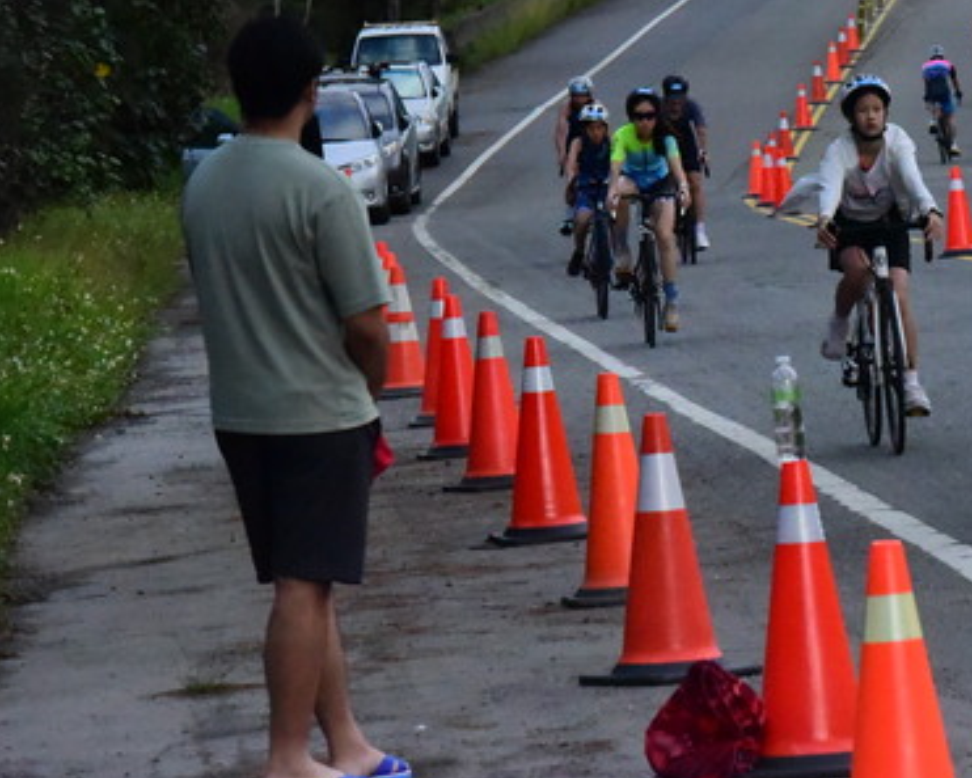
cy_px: 135
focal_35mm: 306
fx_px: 8805
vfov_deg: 5.1
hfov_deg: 6.3
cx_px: 875
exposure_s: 1/4000
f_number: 14
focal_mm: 155
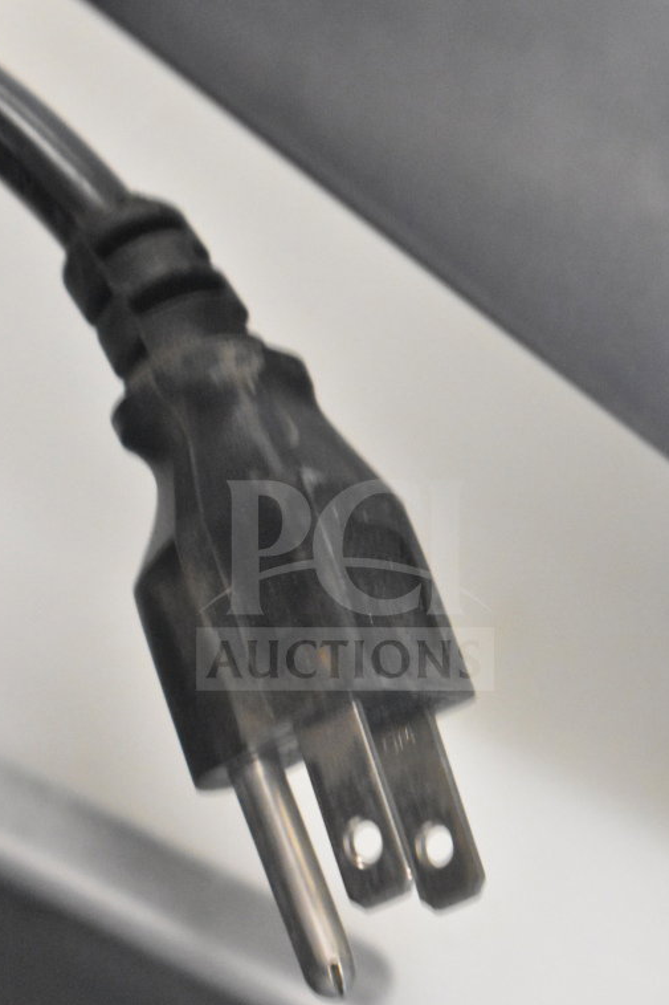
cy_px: 585
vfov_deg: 20.5
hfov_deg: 13.7
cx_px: 344
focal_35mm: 100
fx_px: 2778
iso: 10000
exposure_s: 1/100
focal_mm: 55
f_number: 5.6
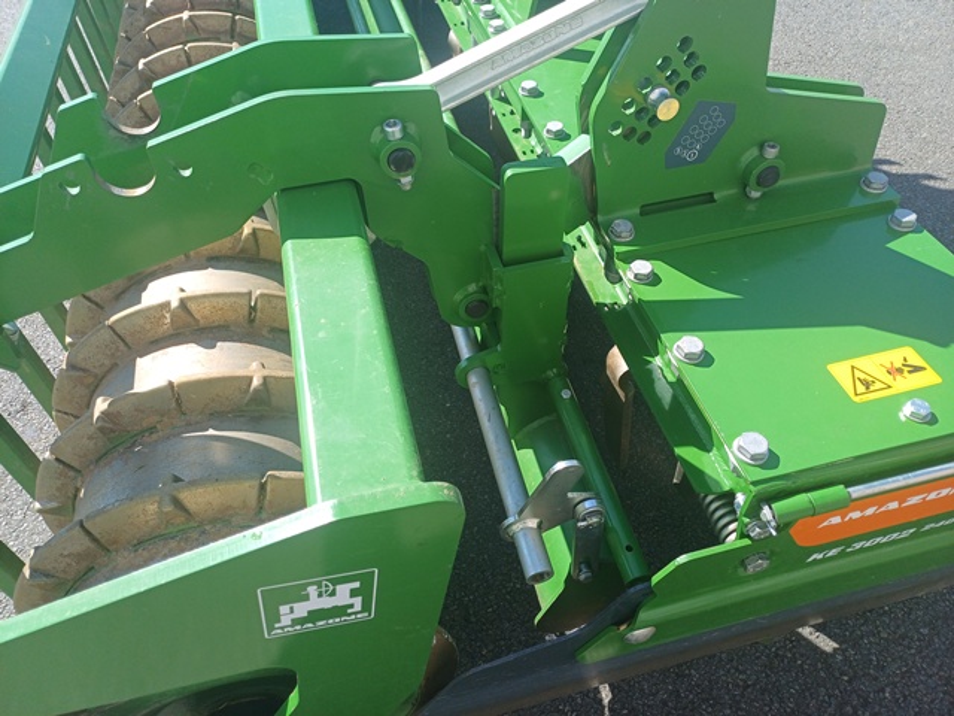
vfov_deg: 54.9
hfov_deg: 69.4
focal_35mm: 25
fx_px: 689
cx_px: 477
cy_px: 358
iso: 50
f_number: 1.8
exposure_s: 1/510
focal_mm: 4.65
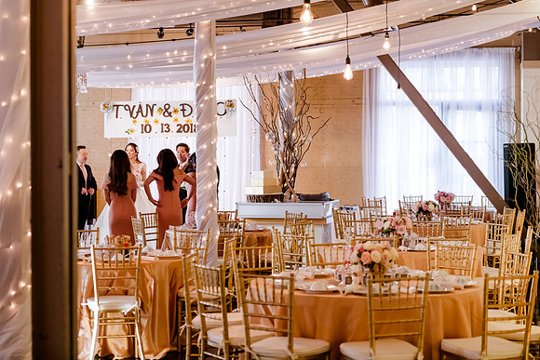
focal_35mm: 70
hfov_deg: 28.8
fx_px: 1050
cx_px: 270
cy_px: 180
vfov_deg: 19.5
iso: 2000
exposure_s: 1/250
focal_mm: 70
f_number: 2.8
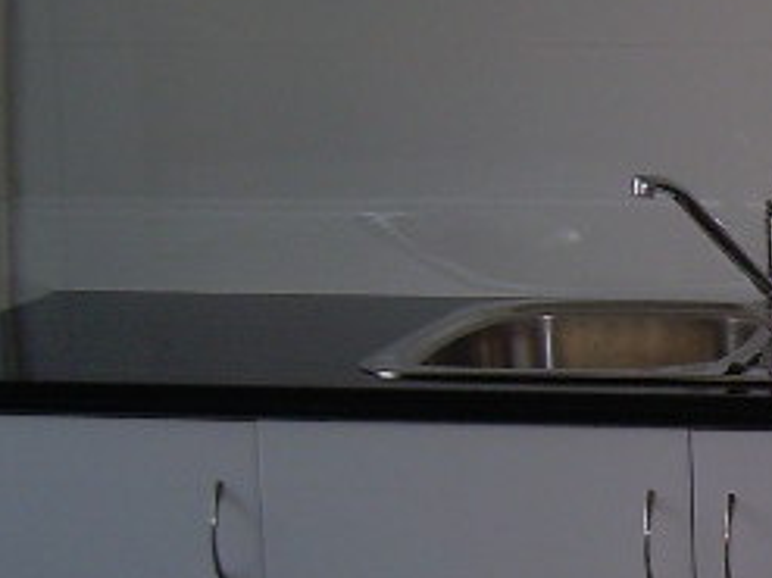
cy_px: 300
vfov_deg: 12.0
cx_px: 1119
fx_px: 2742
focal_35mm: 123
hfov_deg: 15.0
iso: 50
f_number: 2.8
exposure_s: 1/60
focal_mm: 6.3
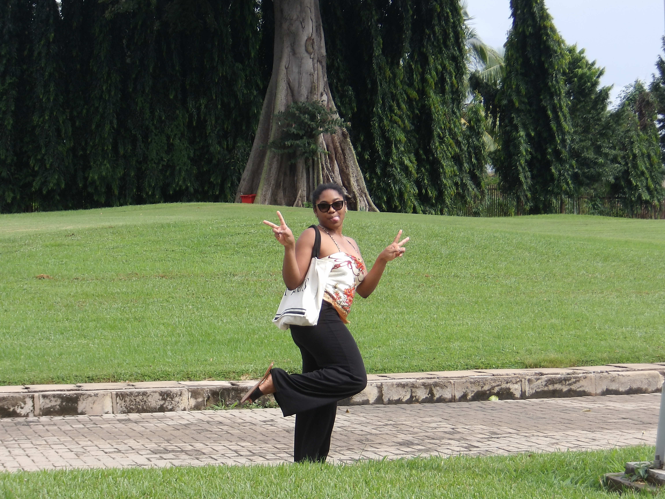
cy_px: 250
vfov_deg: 13.7
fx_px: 2075
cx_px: 332
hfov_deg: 18.2
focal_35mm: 108
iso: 100
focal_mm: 19.6
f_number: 6.6
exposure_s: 1/173
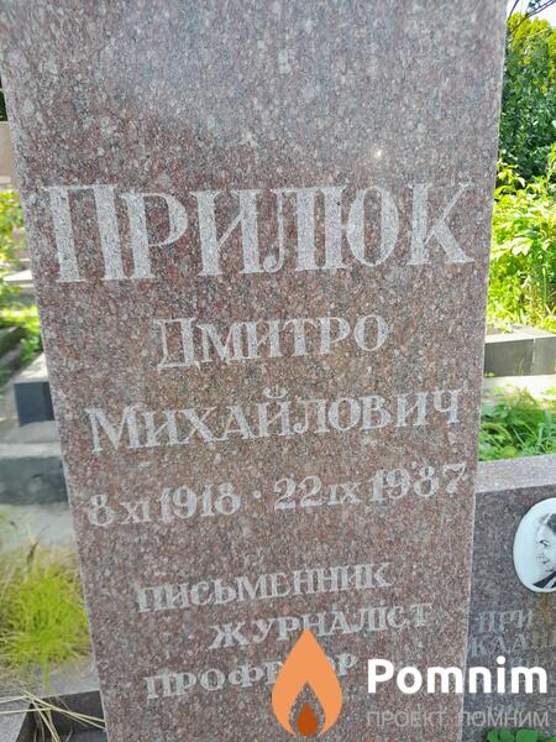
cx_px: 278
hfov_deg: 54.9
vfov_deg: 69.4
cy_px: 371
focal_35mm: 25
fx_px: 535
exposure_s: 1/100
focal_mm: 4.6
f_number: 2
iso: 20
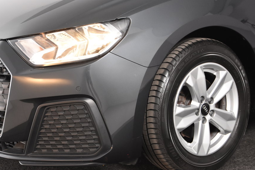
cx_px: 98
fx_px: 538
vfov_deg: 17.9
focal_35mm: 76
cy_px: 94
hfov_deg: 26.6
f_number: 4.5
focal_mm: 34
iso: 1600
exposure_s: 1/80
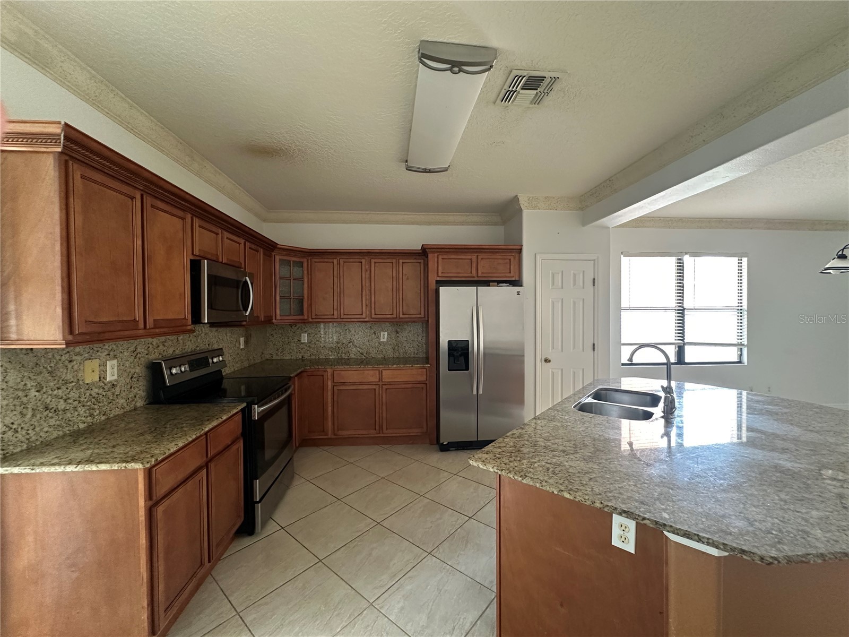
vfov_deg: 85.7
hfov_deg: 102.1
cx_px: 424
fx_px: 343
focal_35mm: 14
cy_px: 318
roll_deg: +0.0
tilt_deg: -0.7
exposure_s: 1/60
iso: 400
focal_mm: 2.22
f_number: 2.2
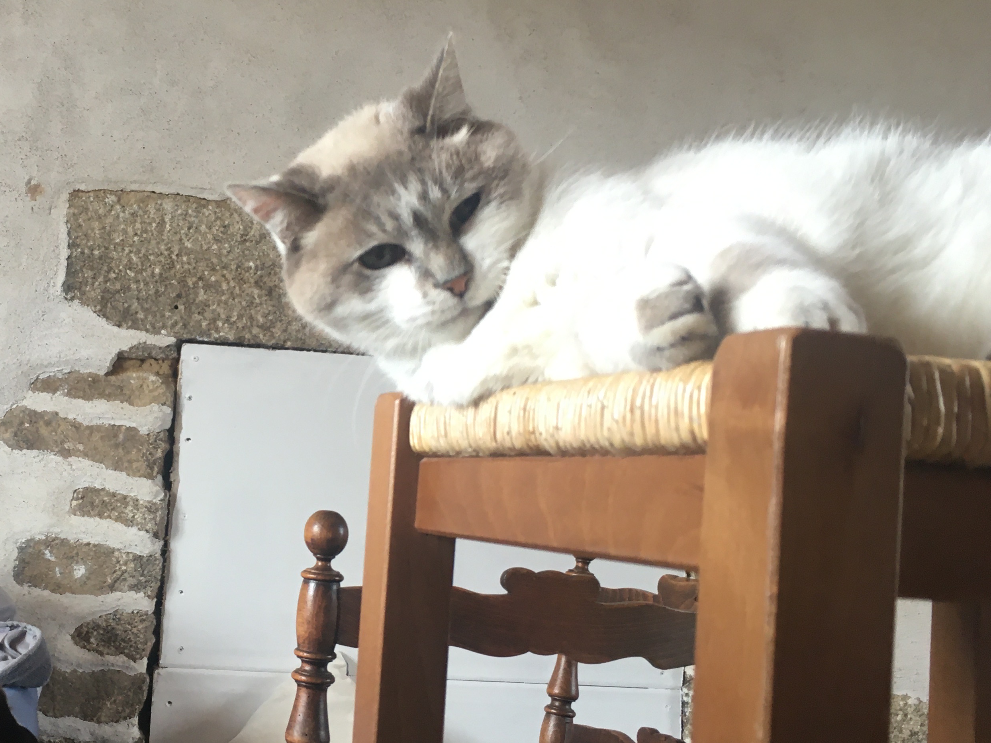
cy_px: 398
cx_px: 237
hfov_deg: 39.3
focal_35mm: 47
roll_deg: -4.9
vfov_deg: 30.9
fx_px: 1346
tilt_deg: +0.3
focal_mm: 4.15
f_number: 2.2
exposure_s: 1/33
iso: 80
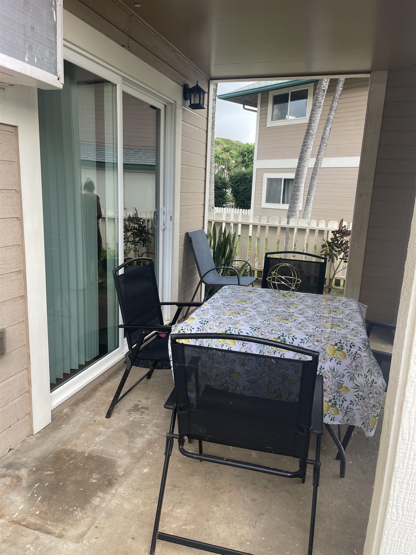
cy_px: 278
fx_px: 401
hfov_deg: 54.9
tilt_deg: -11.6
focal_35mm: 25
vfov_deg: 69.4
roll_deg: -1.8
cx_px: 208
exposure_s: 1/121
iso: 32
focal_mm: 5.1
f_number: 1.6
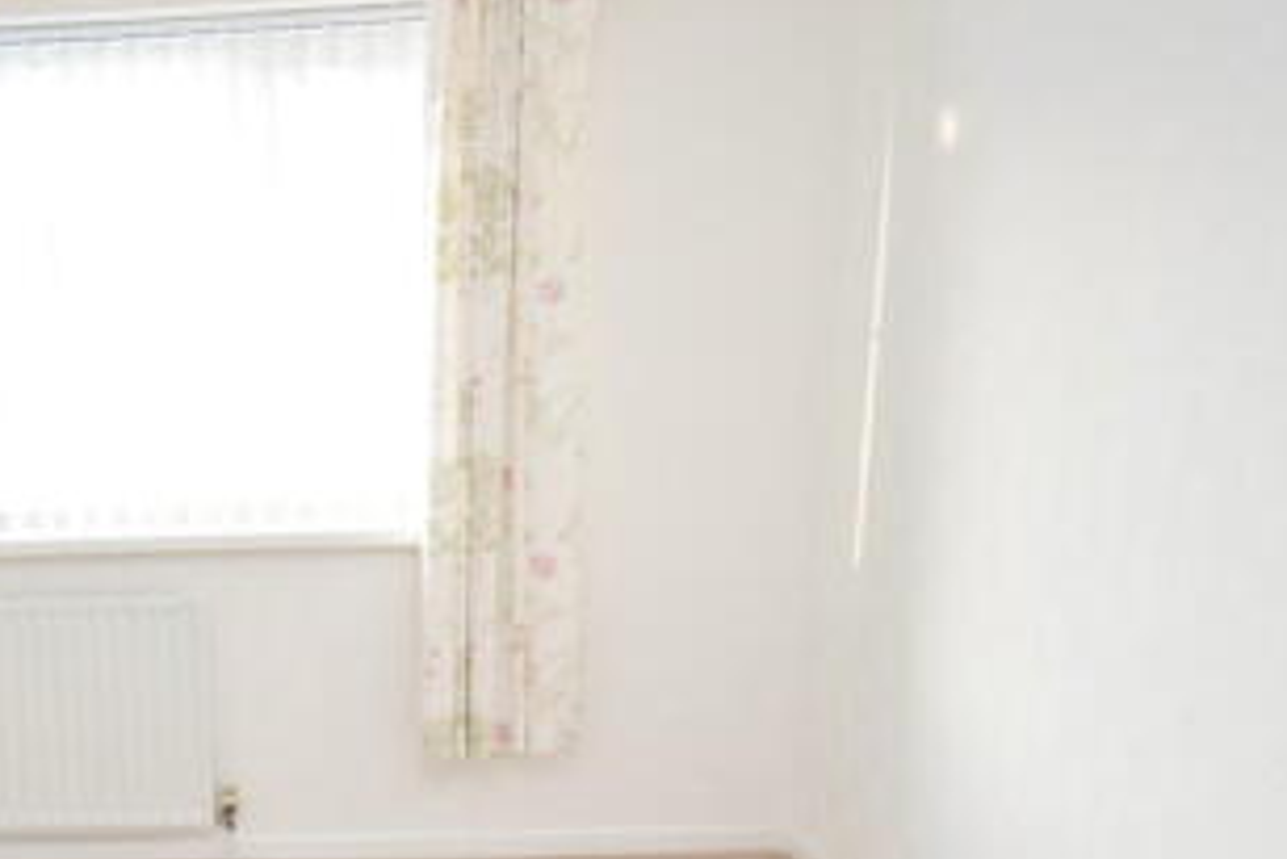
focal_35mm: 32
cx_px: 187
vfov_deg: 40.4
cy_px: 601
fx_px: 1144
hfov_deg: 53.1
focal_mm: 10
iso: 800
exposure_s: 1/100
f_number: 5
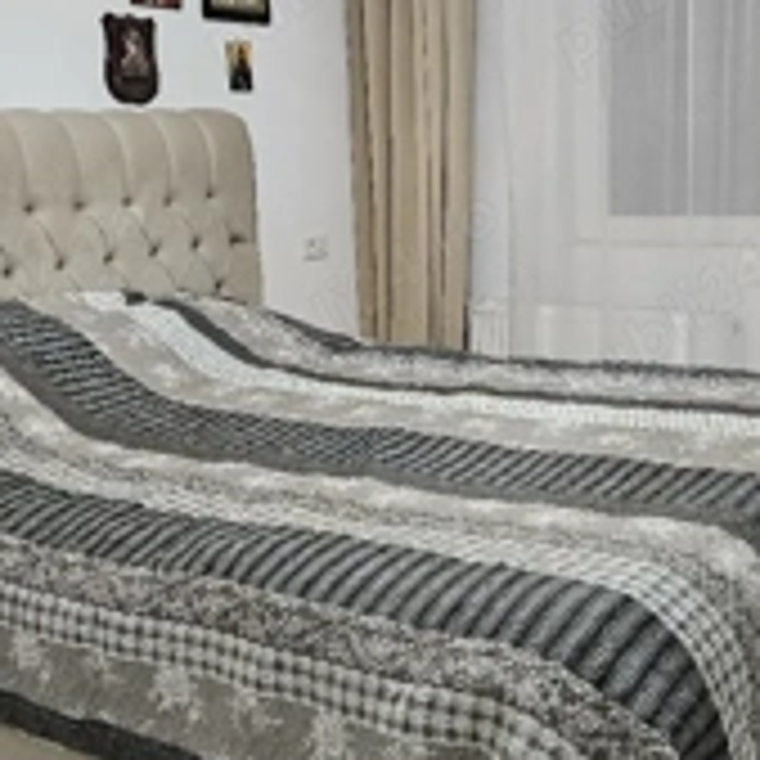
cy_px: 360
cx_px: 441
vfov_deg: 35.3
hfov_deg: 35.3
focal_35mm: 48
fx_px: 1192
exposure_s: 1/204
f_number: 1.8
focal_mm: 5.4
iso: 400
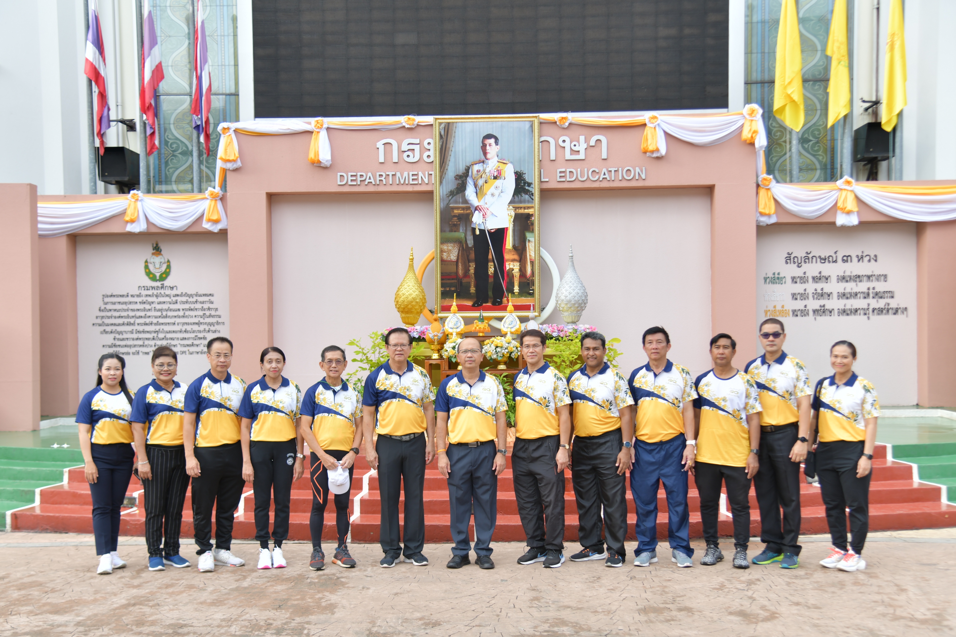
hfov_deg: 50.7
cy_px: 318
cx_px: 478
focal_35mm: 38
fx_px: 1009
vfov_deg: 35.1
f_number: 4
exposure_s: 1/200
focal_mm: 38
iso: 100
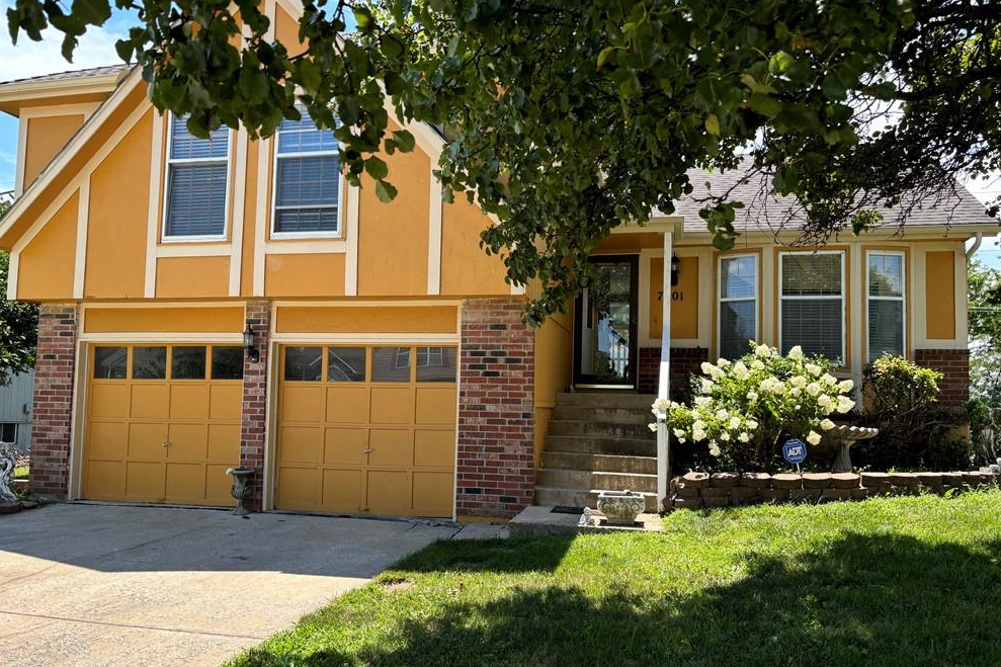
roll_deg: -1.5
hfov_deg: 65.5
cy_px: 361
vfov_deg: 46.3
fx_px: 778
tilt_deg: +3.3
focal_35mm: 28
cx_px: 497
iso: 50
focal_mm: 5.96
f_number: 1.6
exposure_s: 1/758
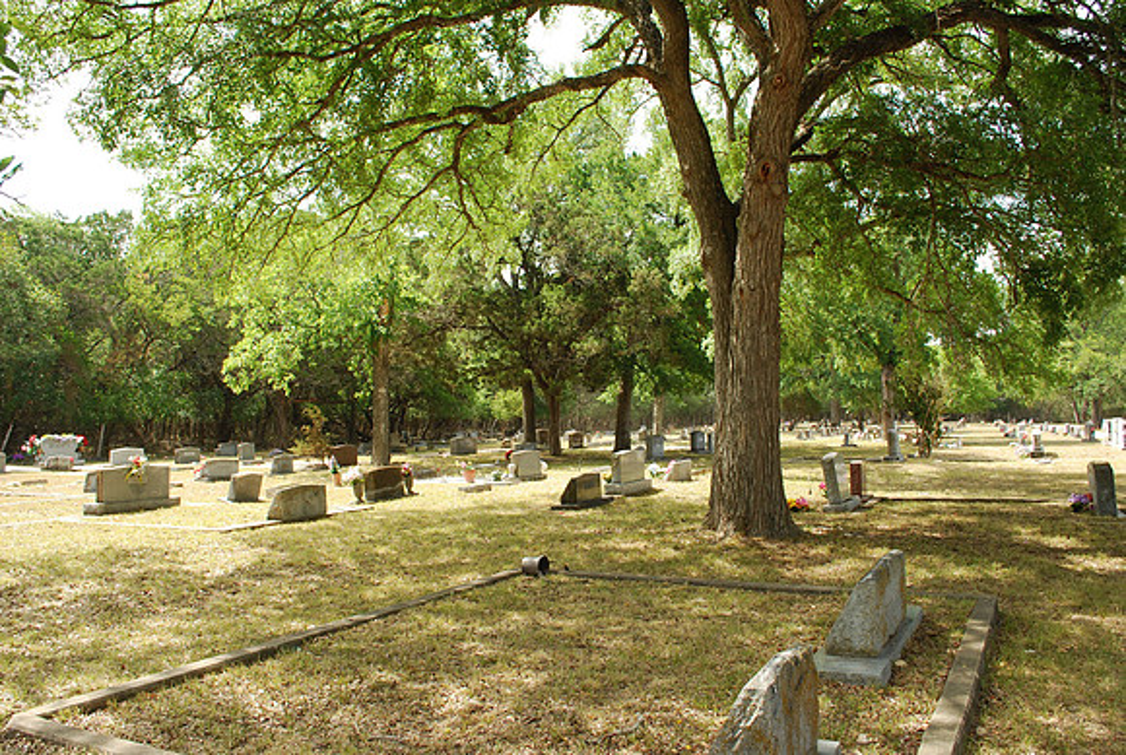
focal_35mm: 30
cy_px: 378
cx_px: 563
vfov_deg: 43.8
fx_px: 940
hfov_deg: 61.8
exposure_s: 1/250
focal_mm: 20
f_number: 8
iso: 400
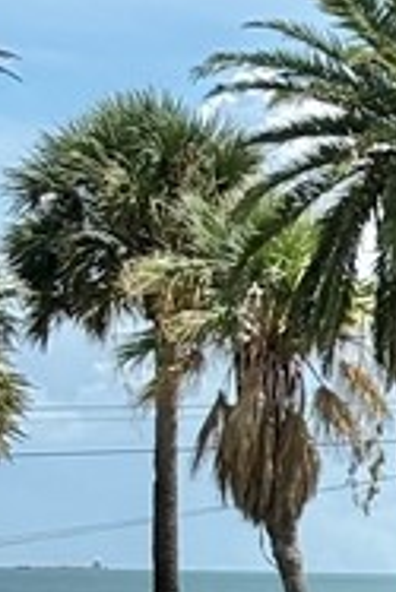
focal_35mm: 296
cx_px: 985
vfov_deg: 6.9
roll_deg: -1.1
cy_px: 823
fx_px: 4875
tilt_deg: -3.6
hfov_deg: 4.5
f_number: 1.6
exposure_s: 1/3205
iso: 40
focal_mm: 5.96
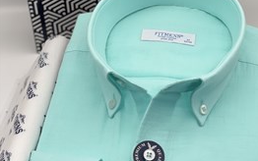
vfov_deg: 15.0
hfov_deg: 23.8
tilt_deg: -42.3
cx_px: 148
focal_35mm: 87
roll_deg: +1.4
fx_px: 612
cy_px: 113
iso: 32
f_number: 2
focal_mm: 6
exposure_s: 1/251
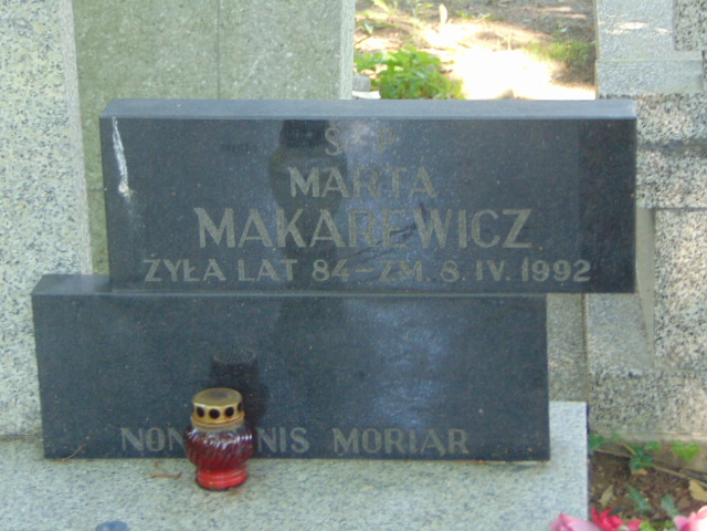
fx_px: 2206
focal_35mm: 108
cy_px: 266
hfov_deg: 18.2
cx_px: 354
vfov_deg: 13.7
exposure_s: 1/40
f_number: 3.9
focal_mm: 19.4
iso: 200
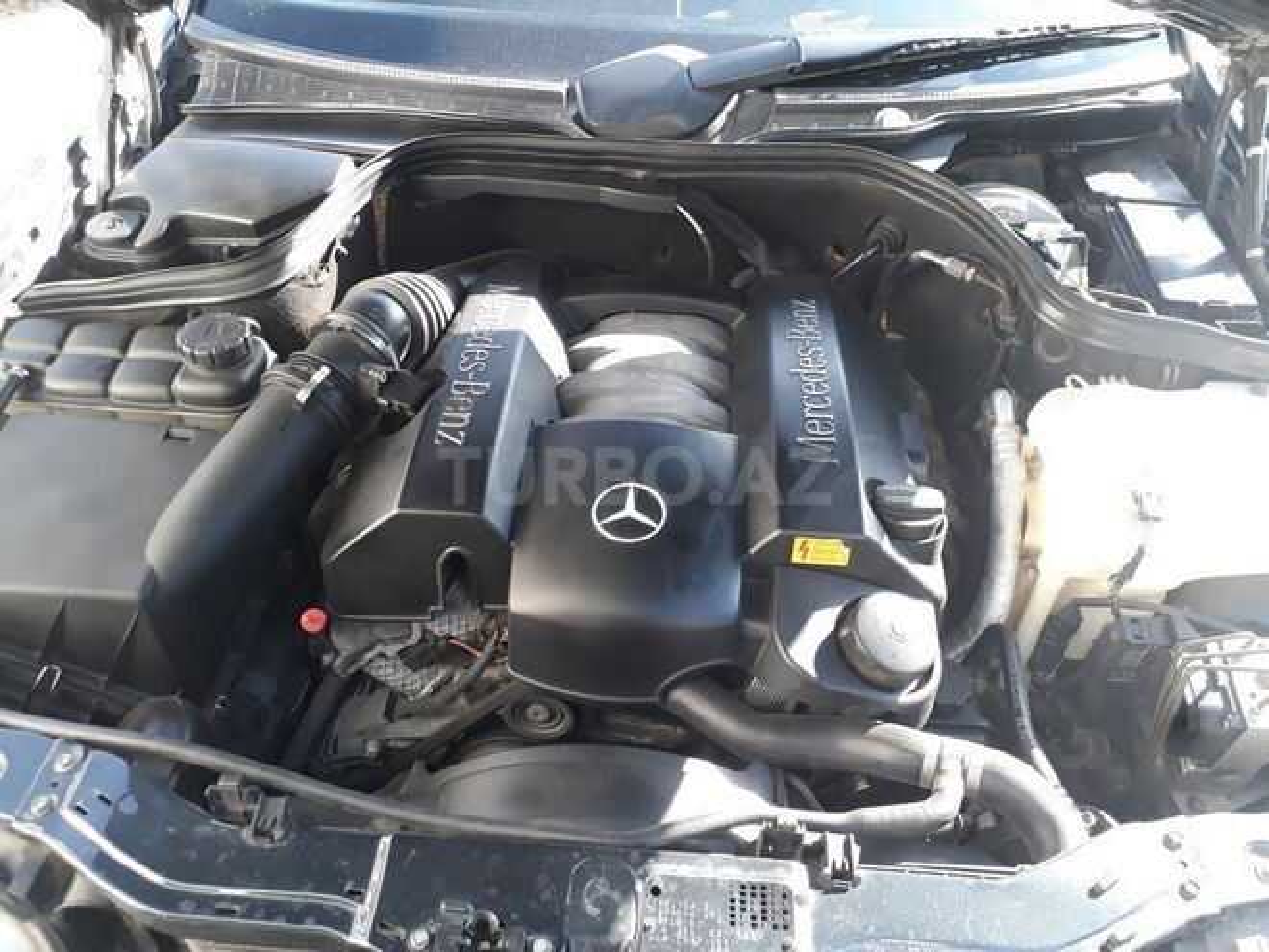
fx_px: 990
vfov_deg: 51.4
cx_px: 634
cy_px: 476
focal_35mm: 27
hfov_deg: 65.3
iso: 64
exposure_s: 1/100
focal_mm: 3.6
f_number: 1.9
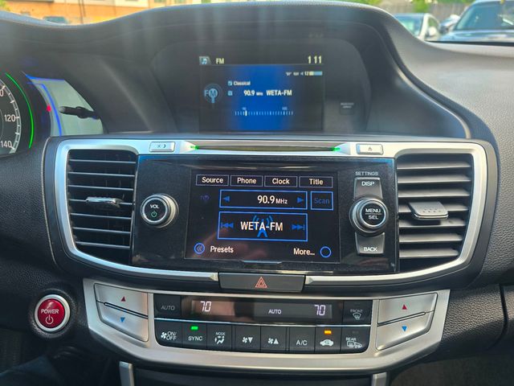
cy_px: 193
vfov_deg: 58.9
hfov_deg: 73.9
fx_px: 342
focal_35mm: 23
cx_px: 257
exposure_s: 1/55
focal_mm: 6.3
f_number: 1.7
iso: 50
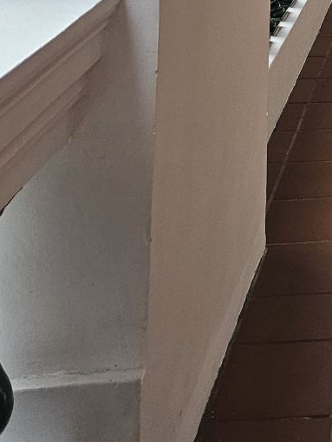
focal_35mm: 90
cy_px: -351
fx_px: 1151
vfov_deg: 17.6
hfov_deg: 14.3
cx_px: 613
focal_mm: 6.3
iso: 200
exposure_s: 1/192
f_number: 1.7
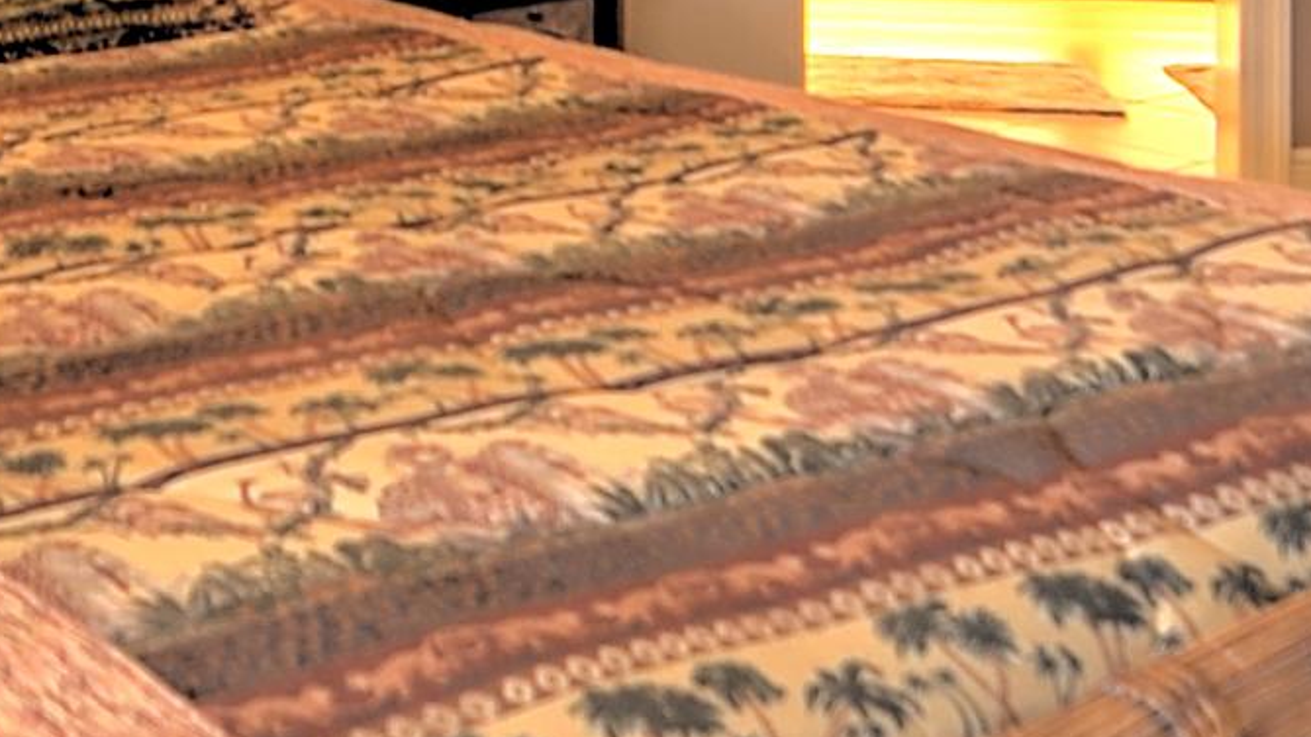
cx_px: -67
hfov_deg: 25.7
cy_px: -504
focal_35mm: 77
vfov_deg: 14.2
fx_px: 2688
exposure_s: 1/13
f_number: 2.8
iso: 100
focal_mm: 11
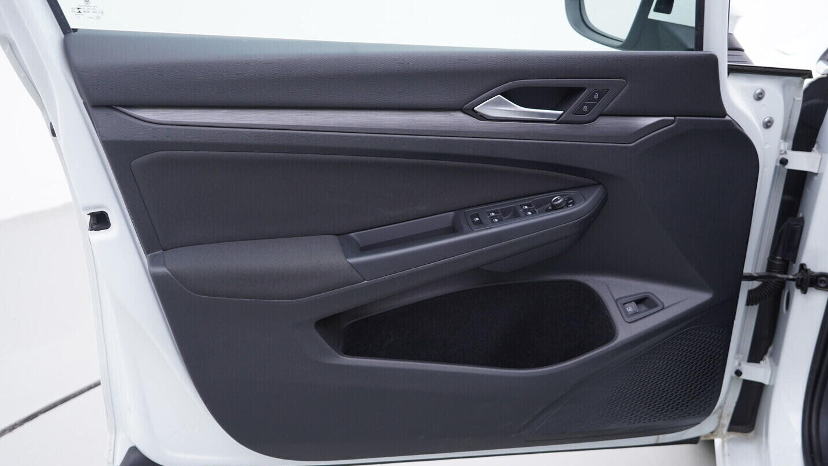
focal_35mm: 38
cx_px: 417
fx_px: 834
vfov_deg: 31.1
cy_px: 270
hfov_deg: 52.8
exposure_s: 1/50
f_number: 3.2
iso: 125
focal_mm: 24
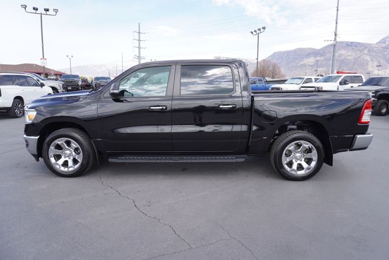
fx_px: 260
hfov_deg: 73.7
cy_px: 130
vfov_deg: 53.2
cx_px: 194
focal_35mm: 24
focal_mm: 16
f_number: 6.3
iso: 100
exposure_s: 1/160
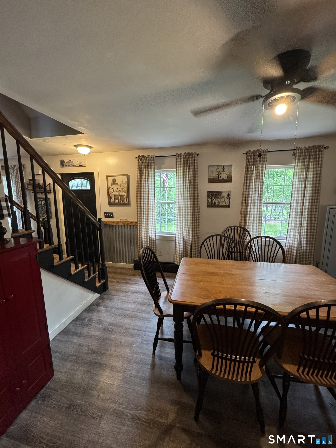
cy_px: 224
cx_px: 168
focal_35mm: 14
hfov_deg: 85.7
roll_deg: +1.2
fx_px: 181
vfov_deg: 102.1
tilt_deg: -9.6
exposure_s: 1/60
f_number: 2.2
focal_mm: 2.22
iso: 400
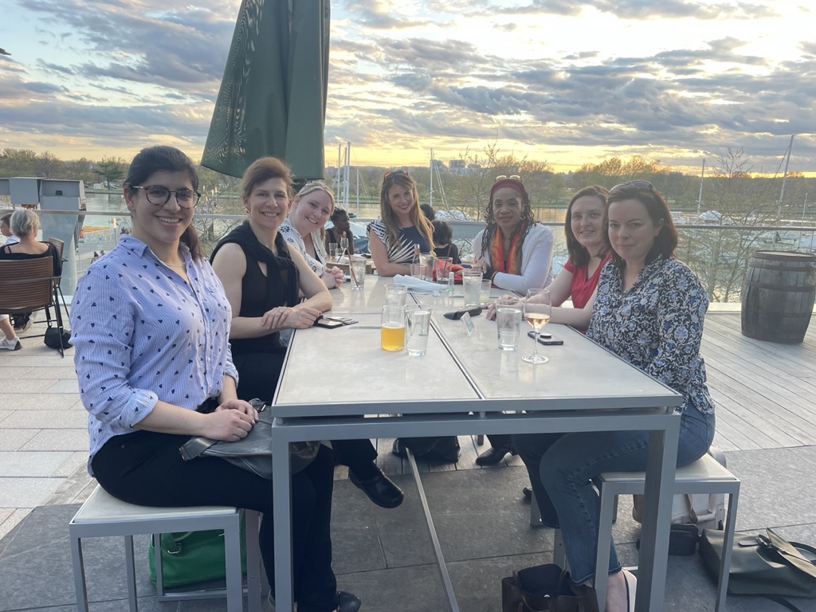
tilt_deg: -11.5
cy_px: 306
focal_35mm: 26
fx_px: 613
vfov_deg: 53.1
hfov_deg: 67.3
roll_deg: -2.0
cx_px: 408
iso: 40
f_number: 1.6
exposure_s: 1/121
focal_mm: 4.2
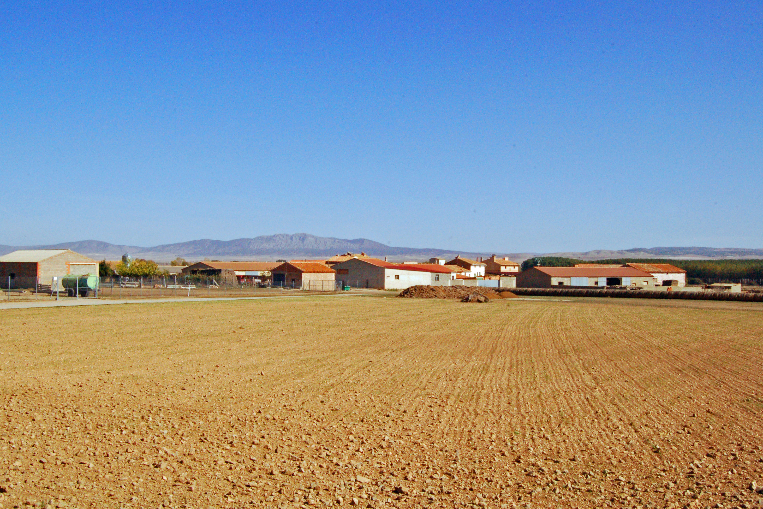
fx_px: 784
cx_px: 379
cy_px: 251
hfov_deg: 51.9
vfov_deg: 35.9
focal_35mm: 37
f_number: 25
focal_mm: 24
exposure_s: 1/500
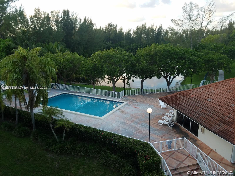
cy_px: 88
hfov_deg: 67.3
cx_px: 118
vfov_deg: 53.1
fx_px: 177
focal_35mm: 26
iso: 50
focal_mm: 4.2
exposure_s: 1/129
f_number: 1.7
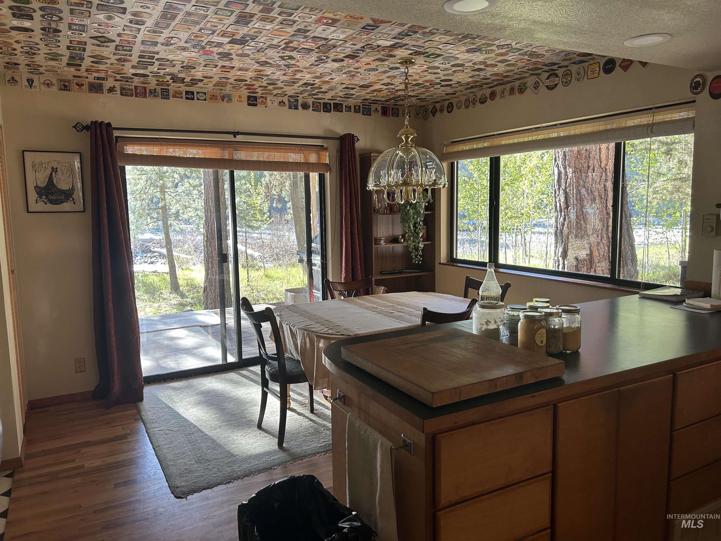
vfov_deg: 53.1
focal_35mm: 26
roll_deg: +1.3
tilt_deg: -6.8
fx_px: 542
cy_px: 270
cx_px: 360
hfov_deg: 67.3
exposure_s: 1/120
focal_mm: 5.7
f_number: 1.5
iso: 64
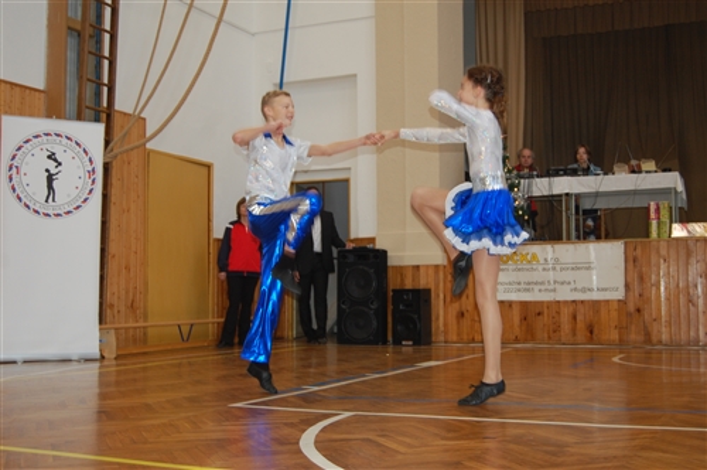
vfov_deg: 28.9
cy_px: 235
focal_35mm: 46
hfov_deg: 42.4
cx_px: 354
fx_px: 912
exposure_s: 1/60
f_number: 4.5
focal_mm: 31
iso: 400
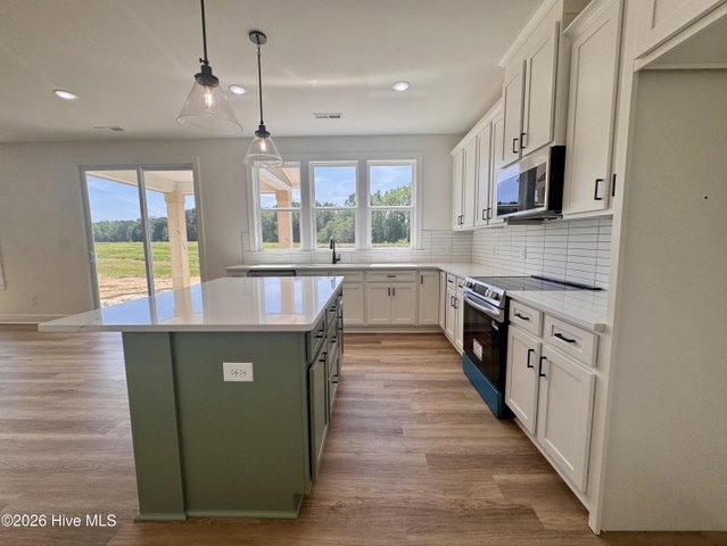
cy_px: 273
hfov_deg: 102.0
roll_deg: +0.4
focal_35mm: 14
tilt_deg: -6.5
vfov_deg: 85.7
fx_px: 294
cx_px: 364
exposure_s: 1/445
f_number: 2.2
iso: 40
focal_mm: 2.22
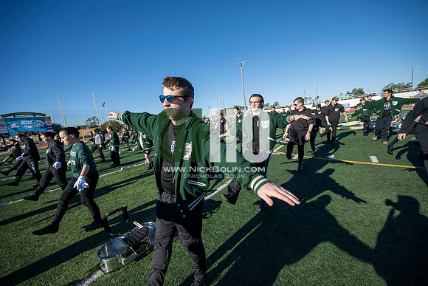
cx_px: 214
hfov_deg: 104.2
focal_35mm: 14
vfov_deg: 81.2
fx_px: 166
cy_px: 143
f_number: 4
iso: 160
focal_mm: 14
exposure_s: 1/2000
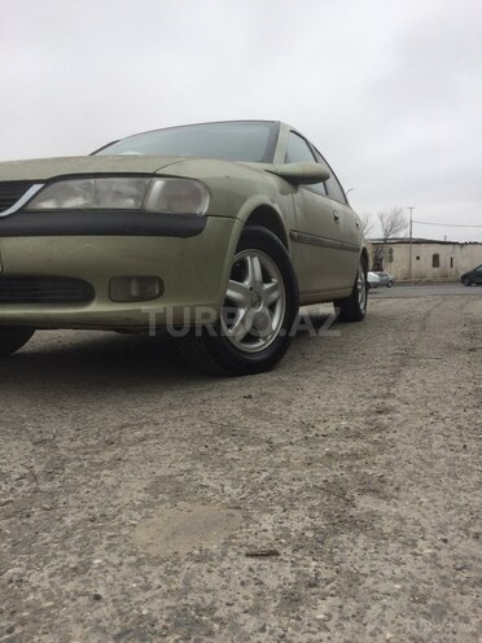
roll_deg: +3.4
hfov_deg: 48.2
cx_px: 241
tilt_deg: -8.1
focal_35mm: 29
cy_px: 322
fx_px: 538
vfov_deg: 61.7
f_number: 2.2
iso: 32
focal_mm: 4.15
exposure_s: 1/436
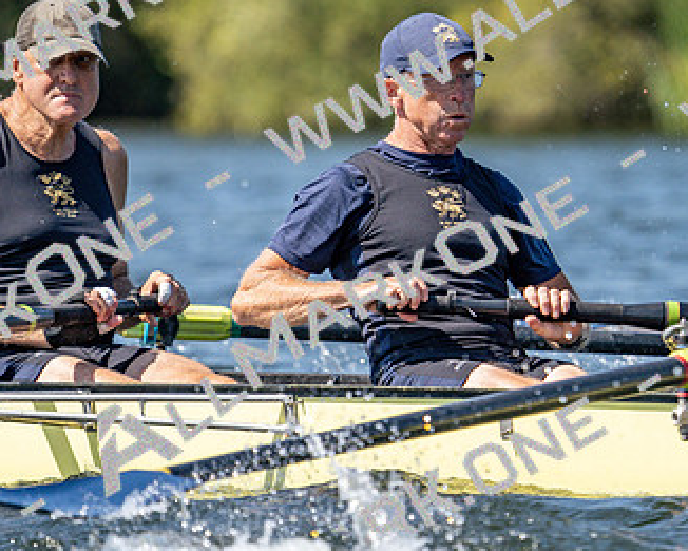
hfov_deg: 2.5
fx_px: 15765
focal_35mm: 774
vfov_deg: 2.0
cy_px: 170
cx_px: 525
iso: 400
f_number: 6.3
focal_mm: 463
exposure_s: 1/2000
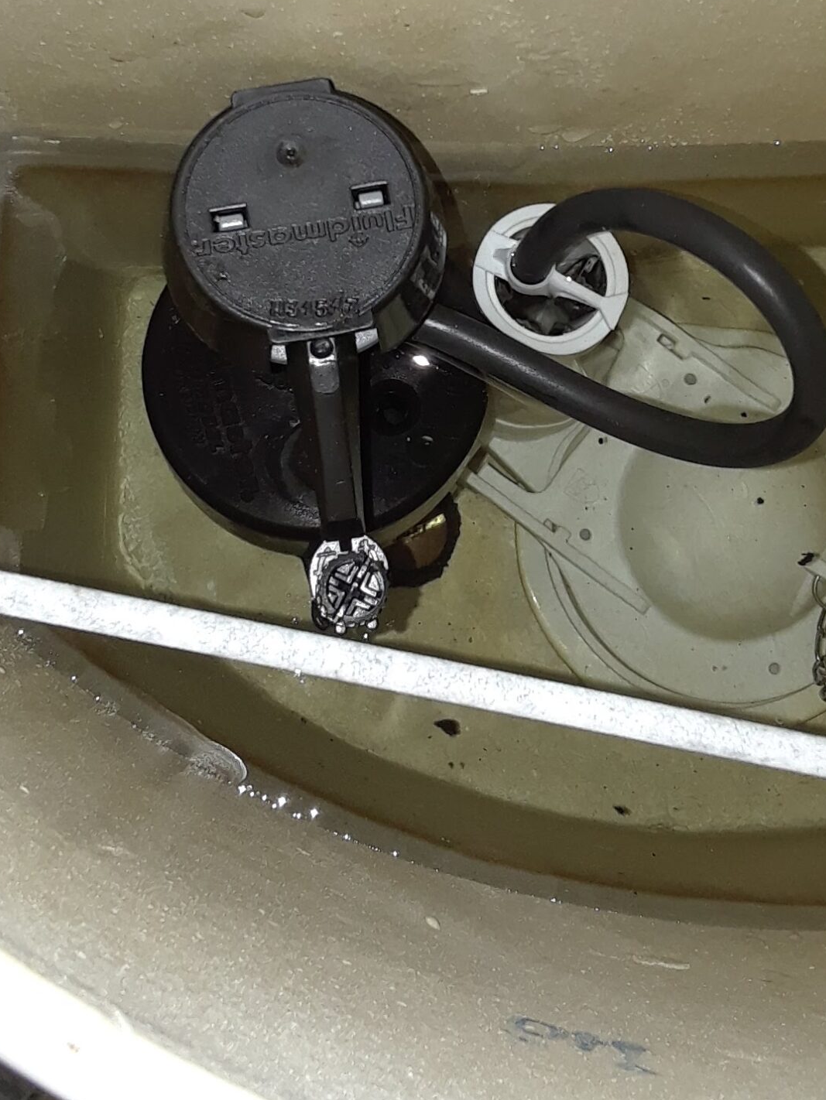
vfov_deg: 34.7
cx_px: 488
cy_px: 261
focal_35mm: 54
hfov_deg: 27.0
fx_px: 1718
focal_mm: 2.47
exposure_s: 1/60
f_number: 1.9
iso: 50
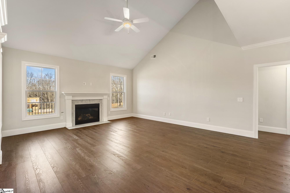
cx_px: 145
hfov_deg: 97.1
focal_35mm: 16
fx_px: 128
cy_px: 96
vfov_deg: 74.1
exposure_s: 1/3
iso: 400
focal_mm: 15.9
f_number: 6.3
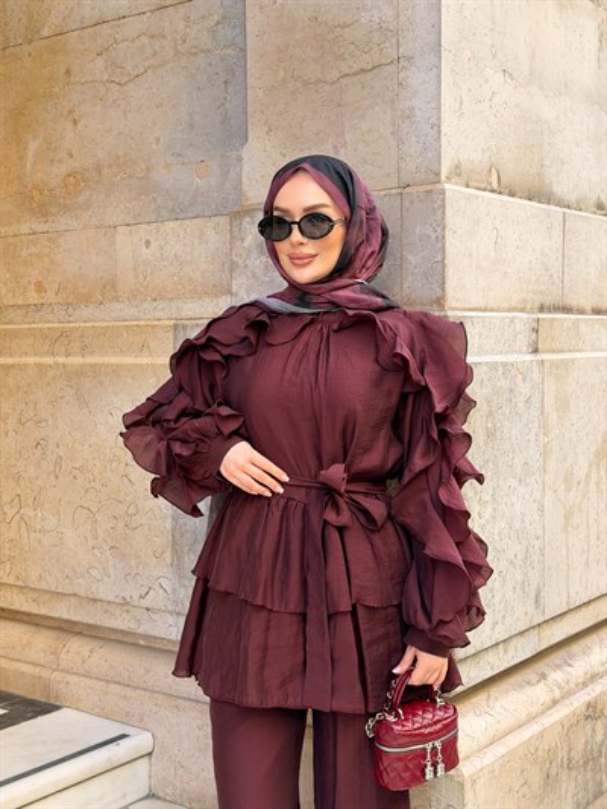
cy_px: 404
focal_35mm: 48
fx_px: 1122
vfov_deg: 39.6
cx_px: 304
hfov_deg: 30.3
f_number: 1.78
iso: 50
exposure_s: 1/152
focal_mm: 6.76
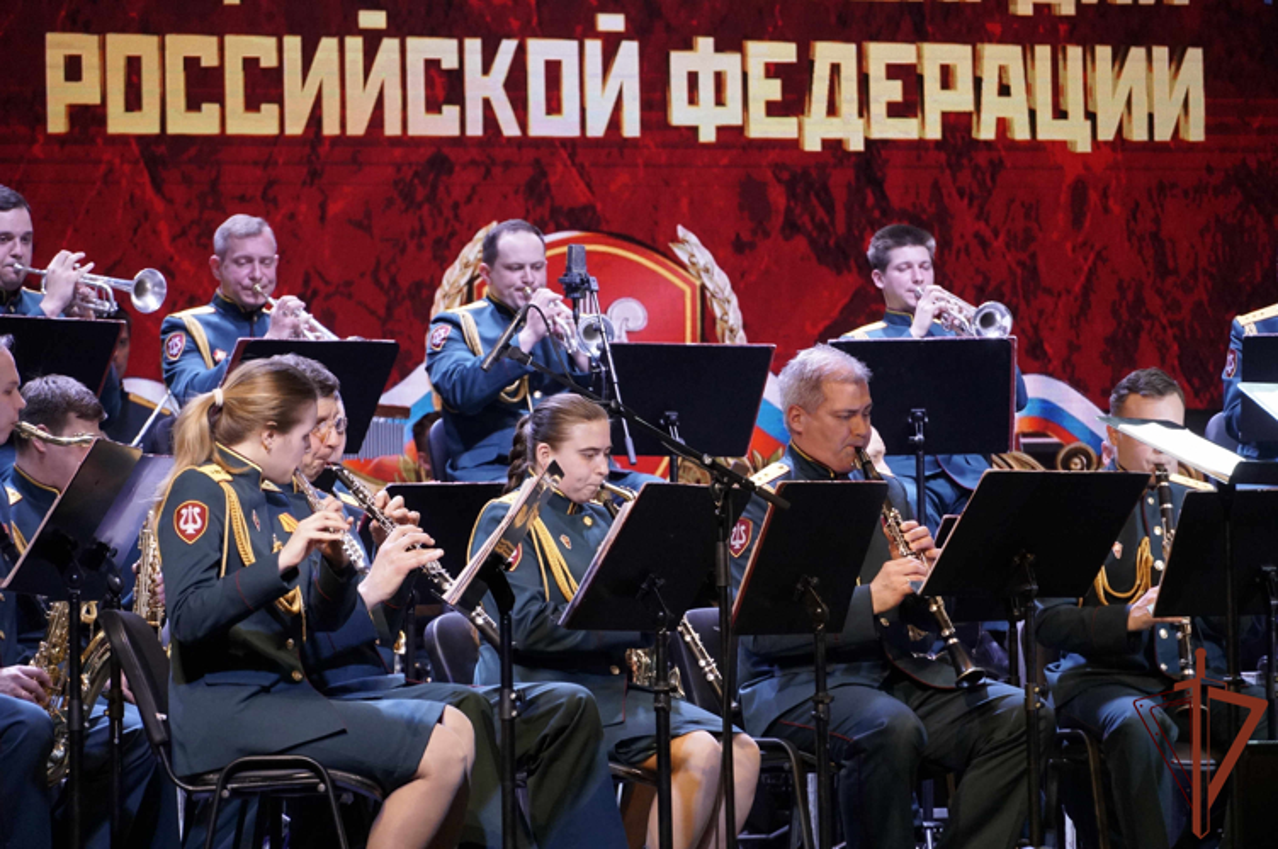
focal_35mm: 202
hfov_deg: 10.2
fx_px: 7182
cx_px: 639
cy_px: 424
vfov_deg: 6.8
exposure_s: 1/100
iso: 3200
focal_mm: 135
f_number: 5.6
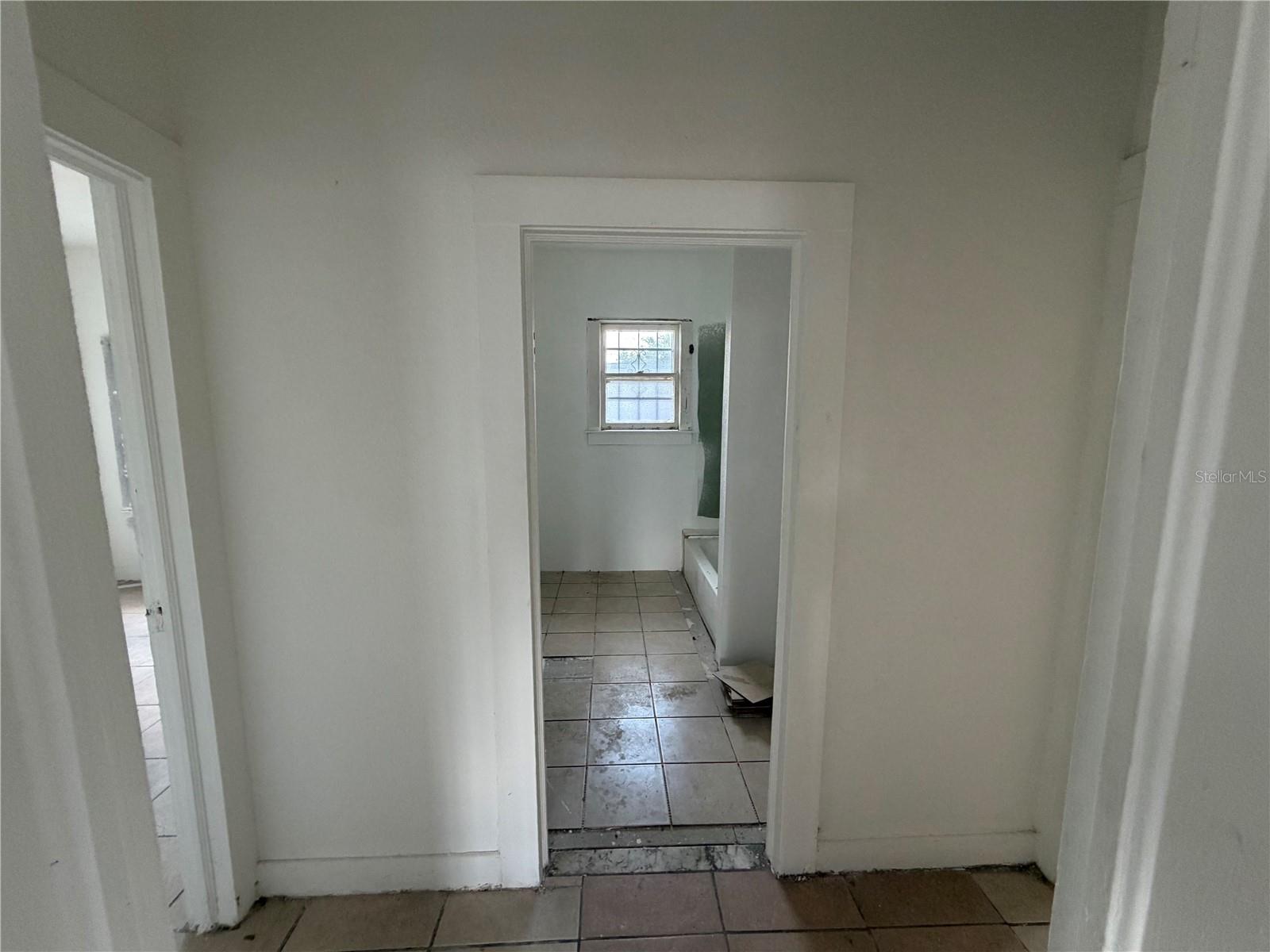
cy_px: 476
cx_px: 635
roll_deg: +0.7
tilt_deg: -6.8
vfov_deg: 85.7
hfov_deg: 102.1
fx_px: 514
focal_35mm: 14
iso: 320
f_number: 2.2
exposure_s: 1/105
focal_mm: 2.22
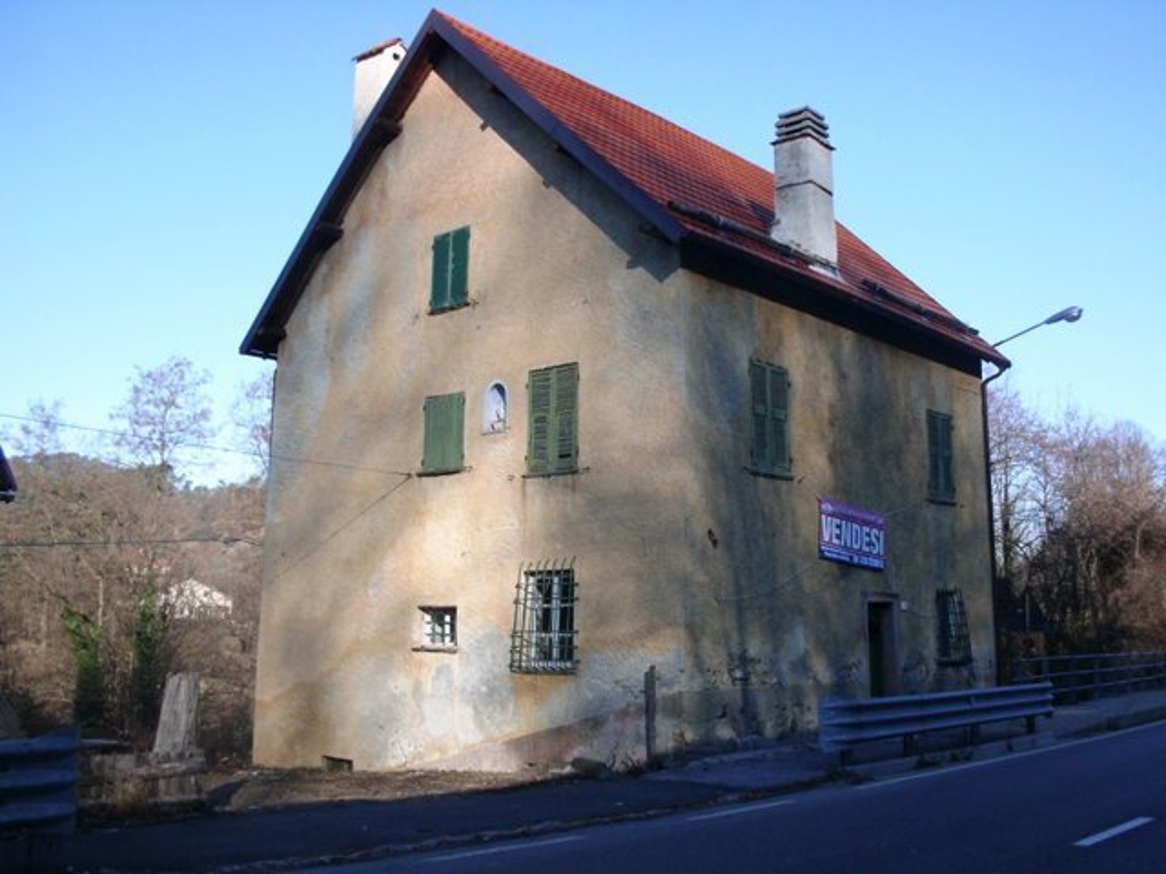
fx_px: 1213
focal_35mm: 36
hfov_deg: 51.4
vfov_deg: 39.7
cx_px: 583
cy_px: 437
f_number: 7.3
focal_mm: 6.3
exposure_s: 1/125
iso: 64
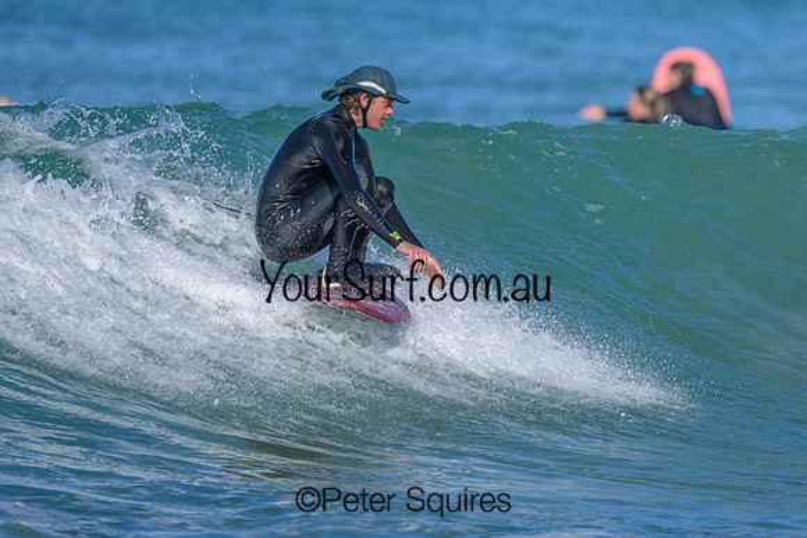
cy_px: 171
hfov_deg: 1.9
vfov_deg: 1.3
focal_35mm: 1093
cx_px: 494
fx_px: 24505
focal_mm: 800
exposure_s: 1/2000
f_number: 6.3
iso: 280
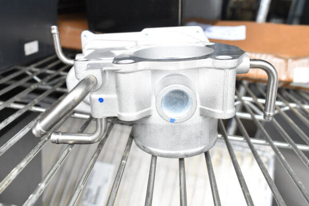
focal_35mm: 31
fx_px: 266
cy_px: 102
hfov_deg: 60.2
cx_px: 150
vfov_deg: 42.4
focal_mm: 20
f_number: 6.3
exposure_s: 1/160
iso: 1600
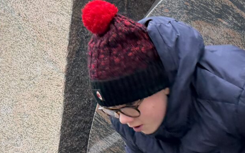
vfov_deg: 12.2
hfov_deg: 19.4
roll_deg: -6.9
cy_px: 153
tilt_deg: -3.7
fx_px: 708
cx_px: 202
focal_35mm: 106
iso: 200
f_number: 1.78
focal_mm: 6.76
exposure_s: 1/70
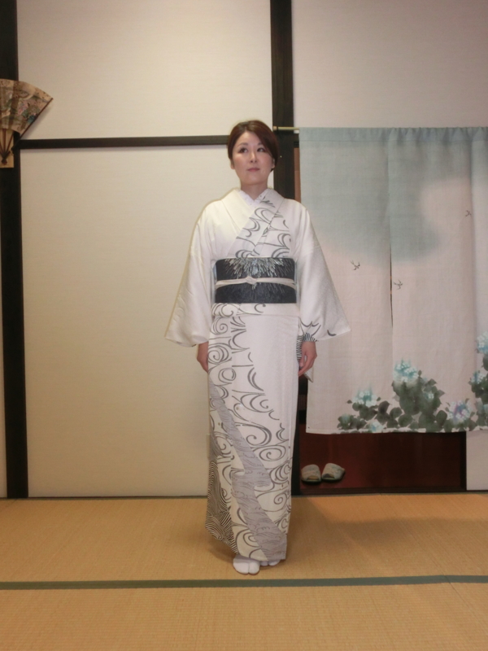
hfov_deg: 49.7
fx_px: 526
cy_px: 326
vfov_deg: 63.4
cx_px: 244
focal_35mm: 28
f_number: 3.3
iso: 400
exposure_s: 1/50
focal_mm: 4.87
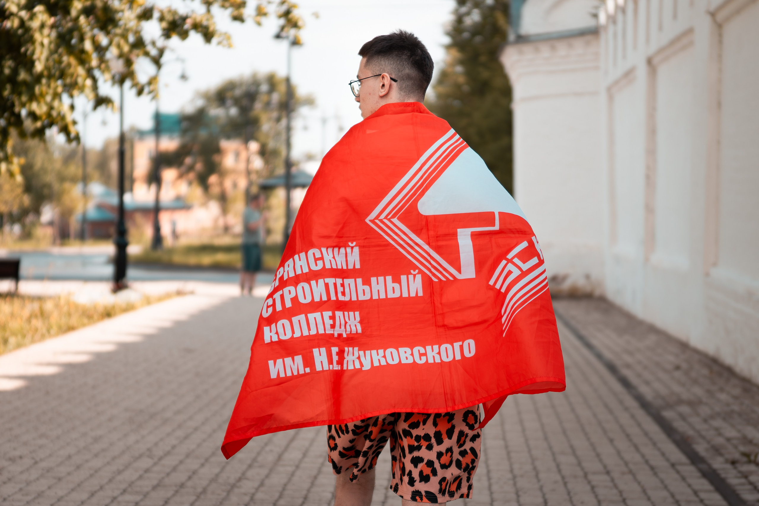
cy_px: 254
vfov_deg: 19.1
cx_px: 399
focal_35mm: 71
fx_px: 1501
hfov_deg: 28.4
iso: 125
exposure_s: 1/2000
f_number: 1.8
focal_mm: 50
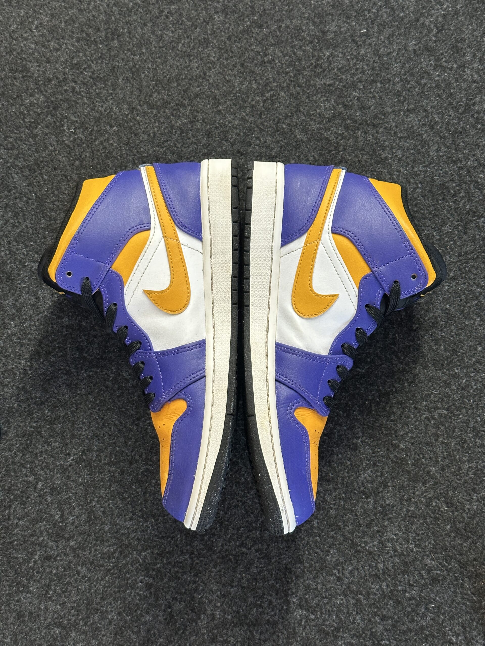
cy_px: 323
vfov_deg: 39.7
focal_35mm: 48
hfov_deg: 30.3
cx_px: 242
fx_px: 897
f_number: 1.78
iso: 250
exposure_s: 1/50
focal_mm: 6.86
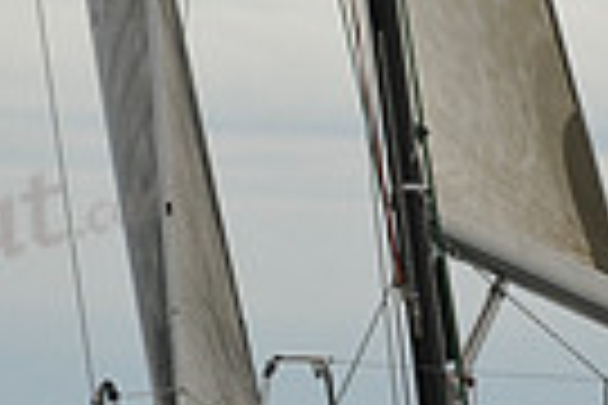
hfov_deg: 2.6
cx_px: 414
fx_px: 13563
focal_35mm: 803
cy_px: 430
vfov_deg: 1.7
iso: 250
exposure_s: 1/500
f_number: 9
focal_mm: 125
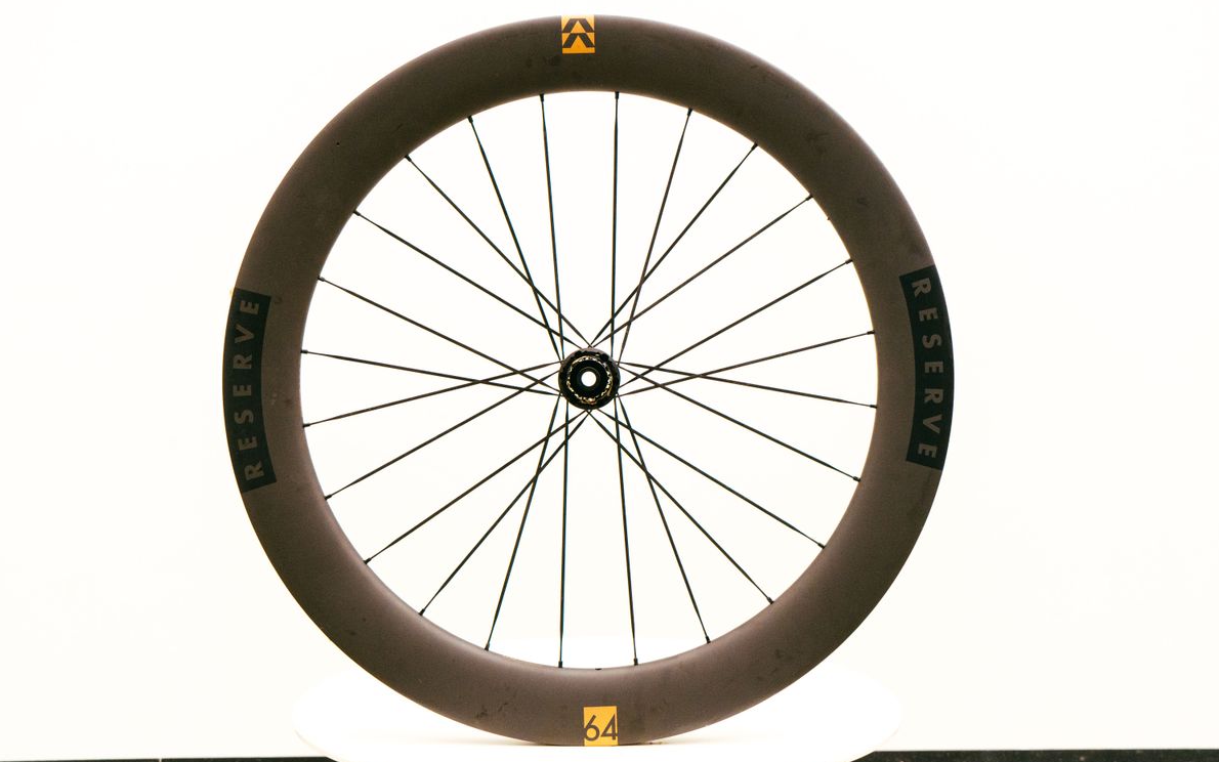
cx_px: 612
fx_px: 1229
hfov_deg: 52.7
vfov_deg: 34.4
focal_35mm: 37
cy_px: 368
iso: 3200
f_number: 8
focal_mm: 36
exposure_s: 1/125
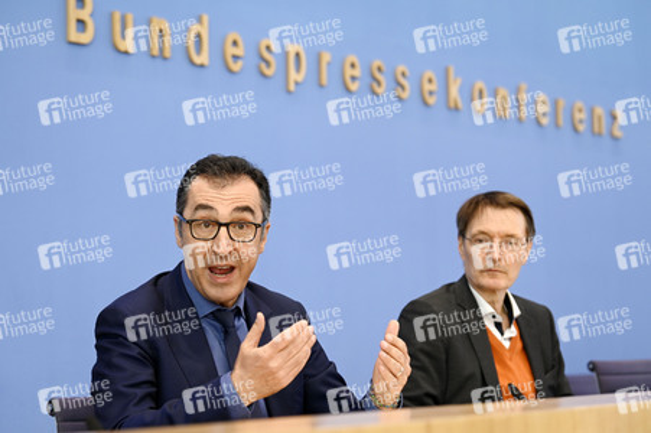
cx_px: 326
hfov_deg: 24.8
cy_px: 216
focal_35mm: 82
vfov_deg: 16.6
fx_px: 1482
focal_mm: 82
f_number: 4
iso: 2000
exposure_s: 1/1000
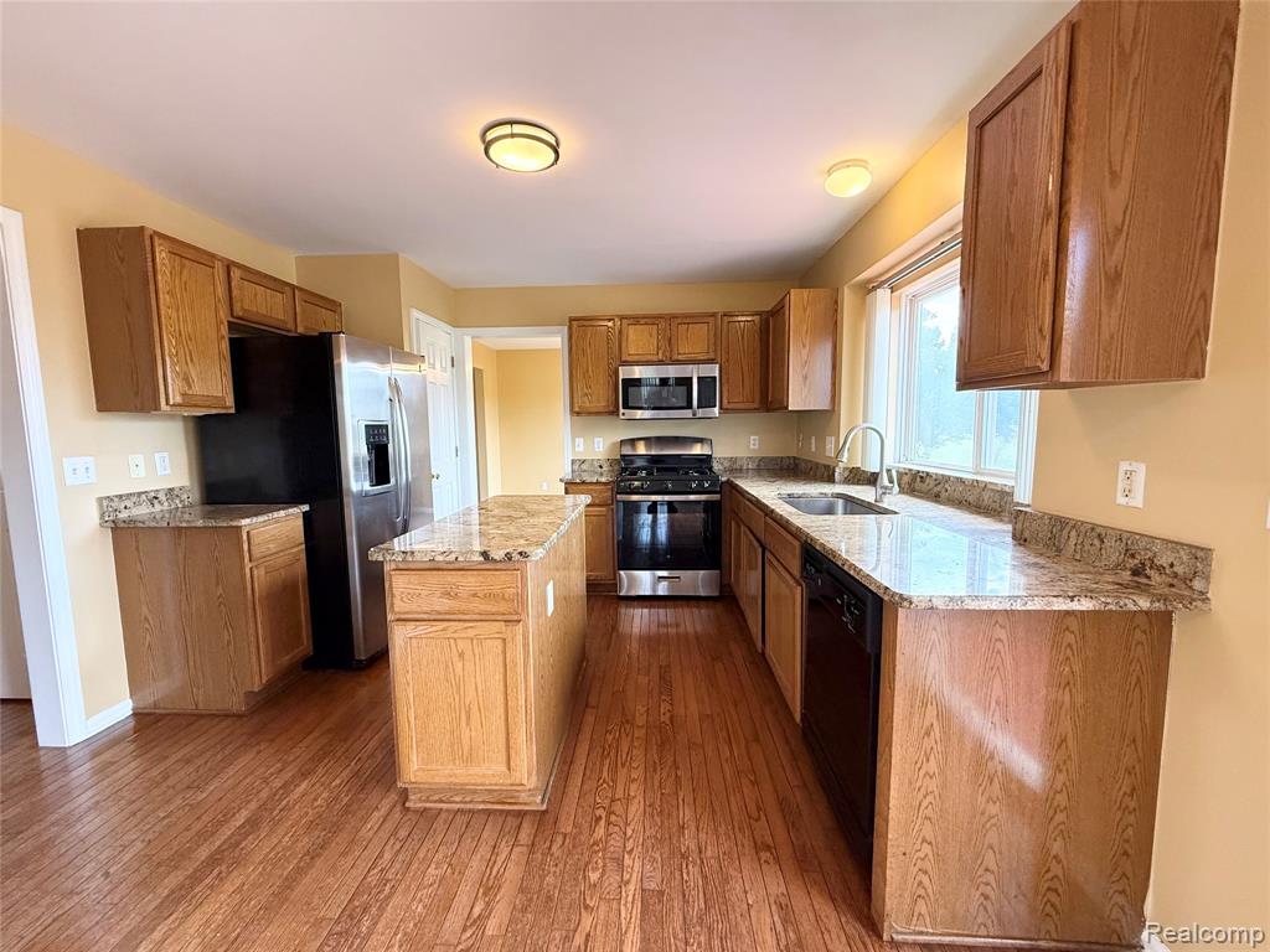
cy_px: 476
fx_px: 514
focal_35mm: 14
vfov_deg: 85.7
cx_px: 635
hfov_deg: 102.1
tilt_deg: -5.7
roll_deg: +0.7
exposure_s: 1/120
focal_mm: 2.22
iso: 250
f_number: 2.2
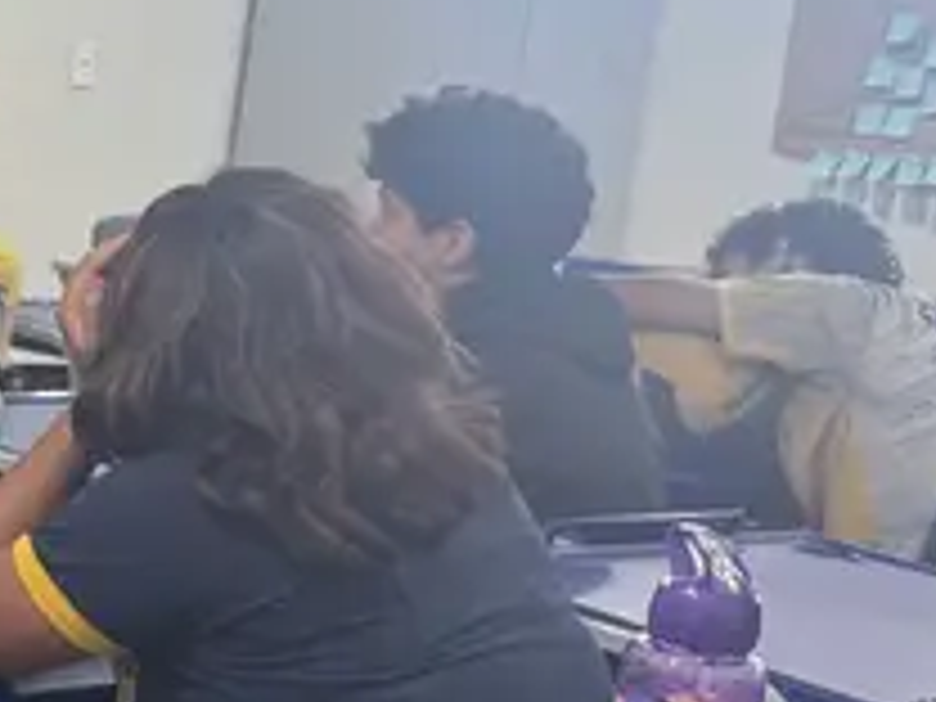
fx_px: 2677
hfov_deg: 16.5
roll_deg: -5.2
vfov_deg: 14.9
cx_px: -770
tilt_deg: -9.9
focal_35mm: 99
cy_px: 371
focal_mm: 6.76
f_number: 1.78
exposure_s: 1/60
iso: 160
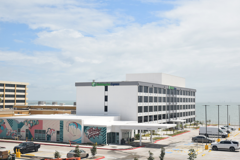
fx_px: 320
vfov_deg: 28.1
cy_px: 80
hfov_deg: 41.1
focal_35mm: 48
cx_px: 120
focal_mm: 32
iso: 200
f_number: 11
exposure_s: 1/500
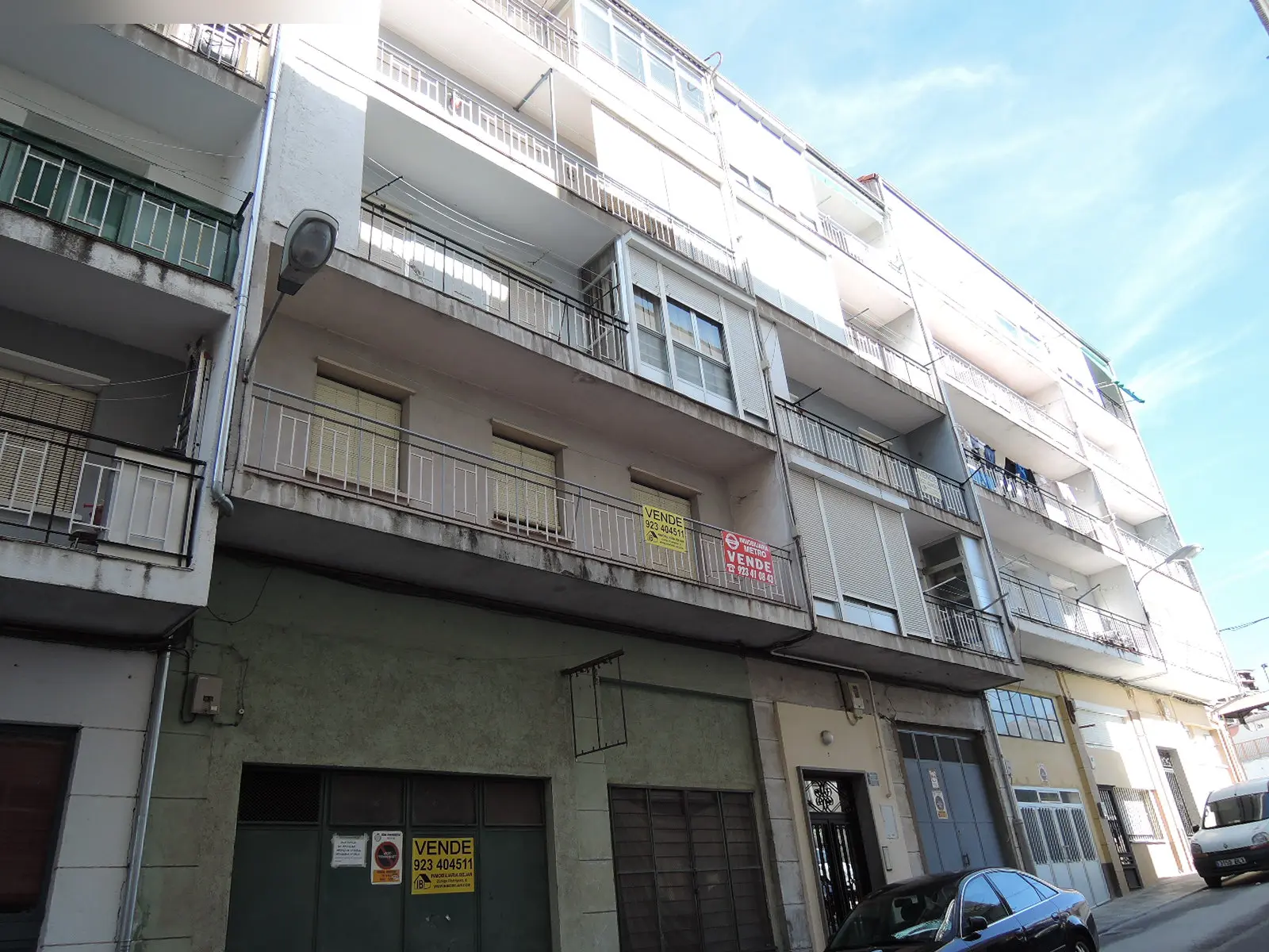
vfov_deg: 56.8
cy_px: 476
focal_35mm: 24
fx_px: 880
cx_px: 634
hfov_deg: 71.6
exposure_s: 1/320
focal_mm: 5.1
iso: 80
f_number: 2.8
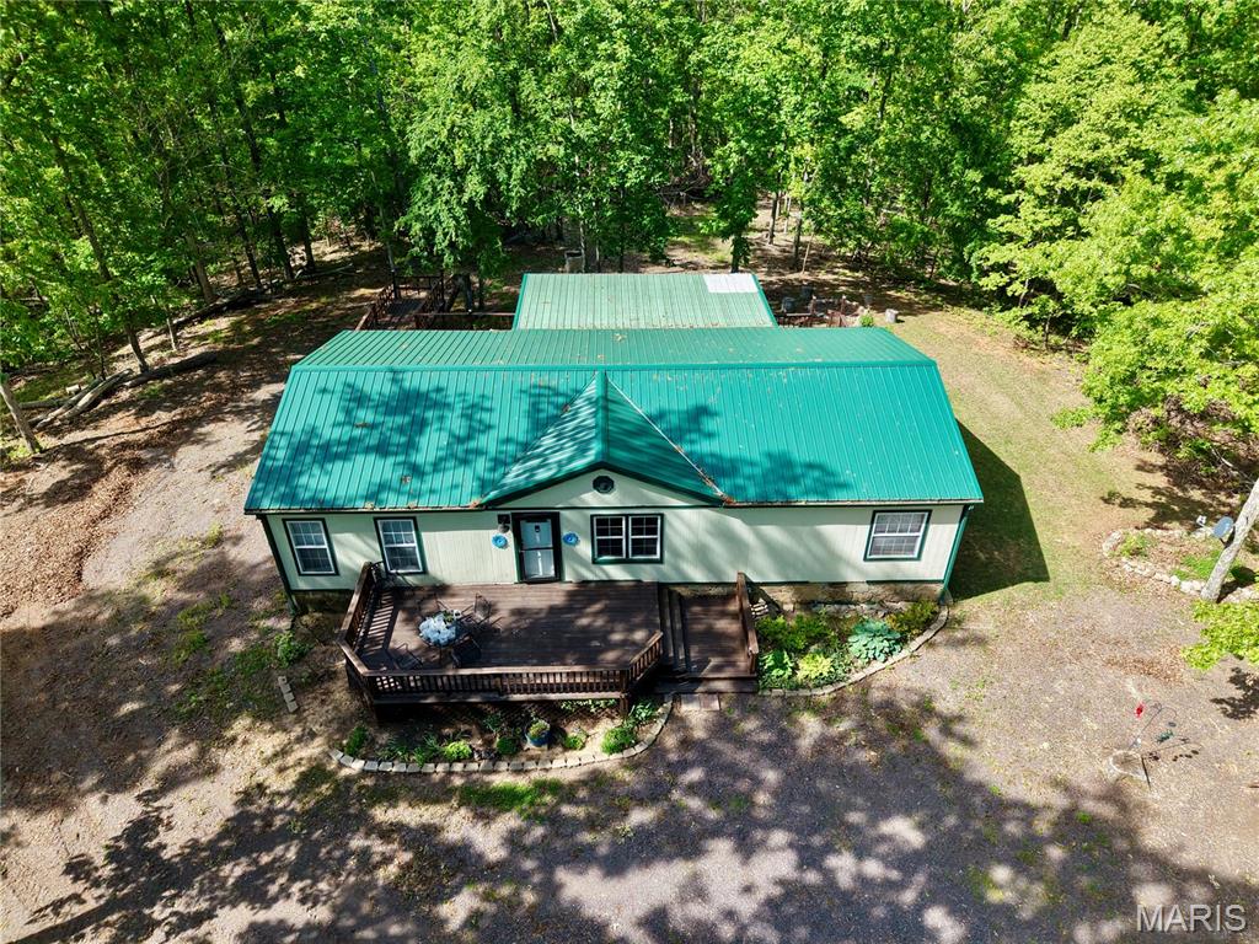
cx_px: 630
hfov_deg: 71.6
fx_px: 873
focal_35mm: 24
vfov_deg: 56.8
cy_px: 472
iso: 100
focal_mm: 8.67
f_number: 1.8
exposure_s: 1/125
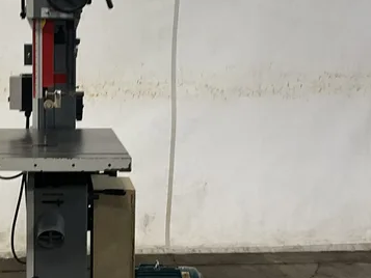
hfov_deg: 31.0
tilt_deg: -5.6
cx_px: 80
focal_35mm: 61
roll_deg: -1.2
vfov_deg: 24.0
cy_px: 118
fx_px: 654
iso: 80
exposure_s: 1/60
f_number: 1.8
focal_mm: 3
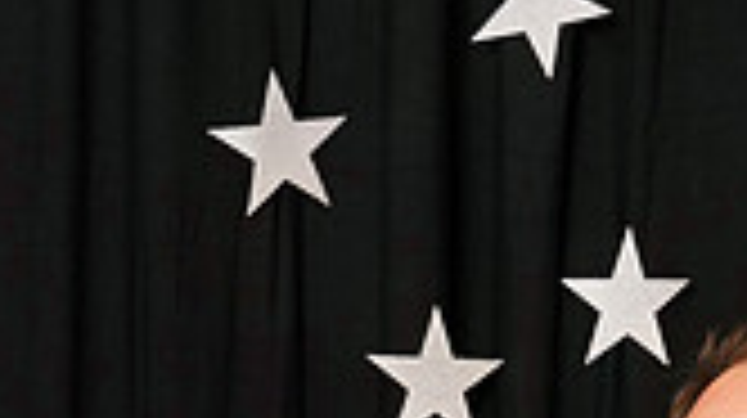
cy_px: 966
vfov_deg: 7.6
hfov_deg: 14.3
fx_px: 2957
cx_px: 652
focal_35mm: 149
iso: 800
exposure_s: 1/80
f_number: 8
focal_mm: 35
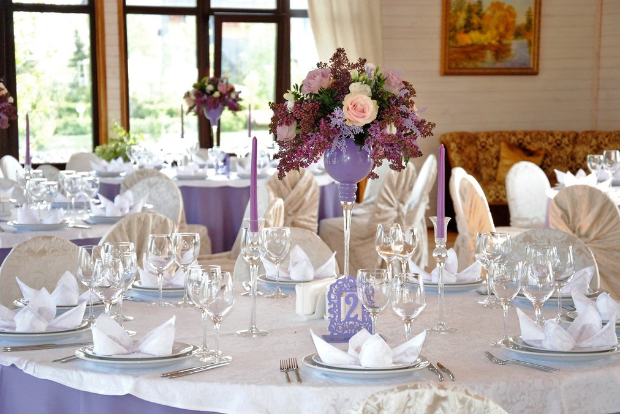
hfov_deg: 21.4
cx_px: 315
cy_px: 207
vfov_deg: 14.4
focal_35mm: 95
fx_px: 1638
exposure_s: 1/200
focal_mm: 62
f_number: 5.3
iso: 1600
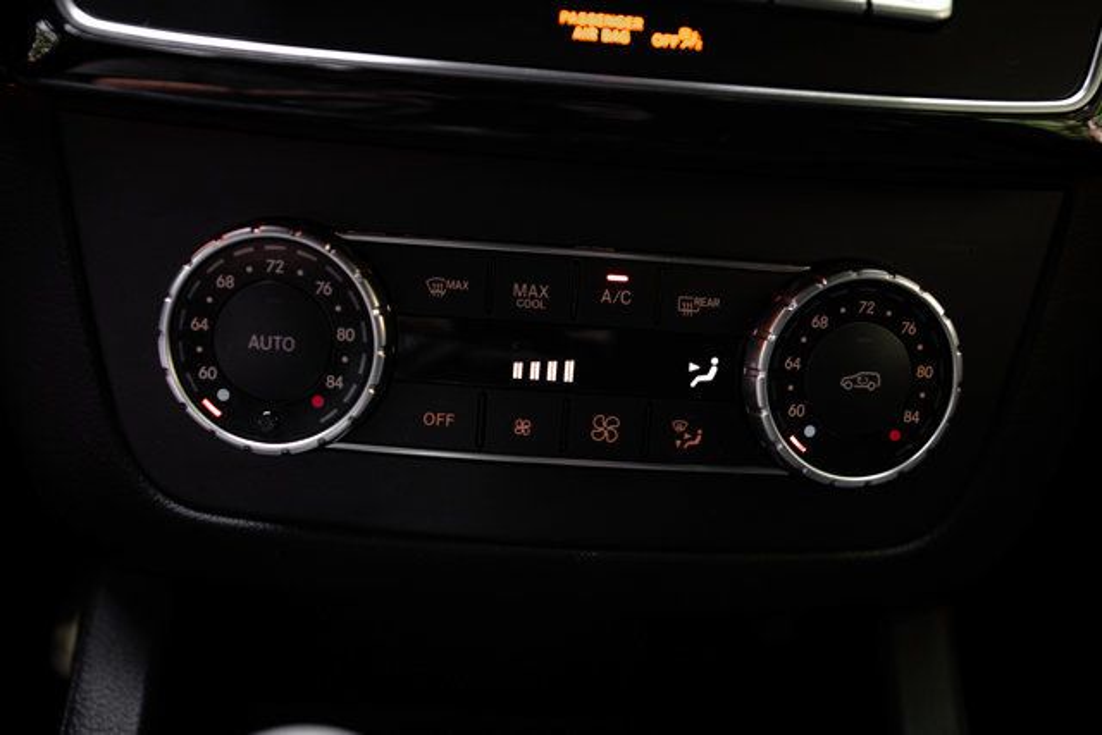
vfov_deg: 35.1
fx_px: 1163
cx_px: 551
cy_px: 368
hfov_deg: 50.7
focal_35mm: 38
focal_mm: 38
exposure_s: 1/200
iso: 1250
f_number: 2.8
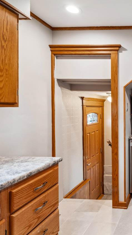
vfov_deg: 69.9
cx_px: 160
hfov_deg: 34.1
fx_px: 168
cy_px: 118
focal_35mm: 27
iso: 400
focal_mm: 17
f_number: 9
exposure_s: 1/4
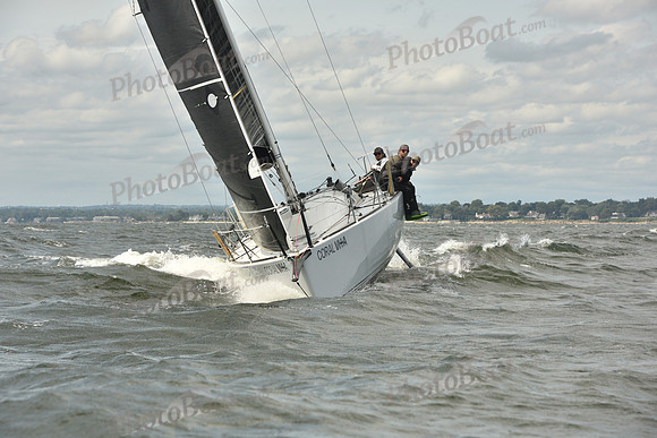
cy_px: 219
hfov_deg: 15.2
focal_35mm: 135
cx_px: 328
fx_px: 2464
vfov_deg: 10.2
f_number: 10
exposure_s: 1/800
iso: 250
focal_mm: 135
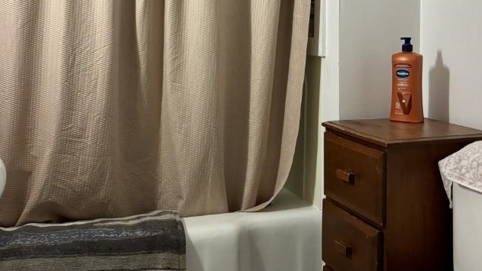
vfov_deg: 25.3
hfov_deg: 44.4
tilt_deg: -0.9
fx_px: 588
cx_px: 193
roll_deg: +0.0
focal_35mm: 46
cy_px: 37
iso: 400
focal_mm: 5.96
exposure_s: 1/60
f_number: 1.6
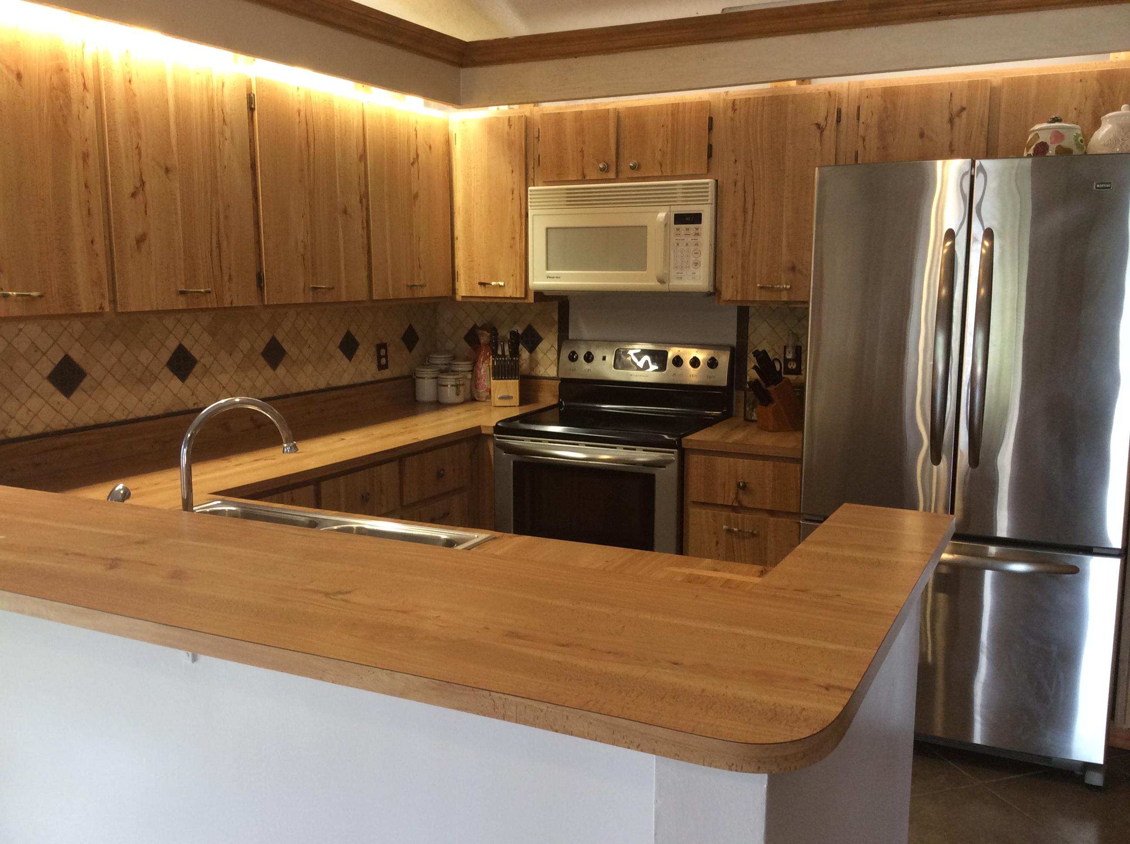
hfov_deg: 56.9
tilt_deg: -10.2
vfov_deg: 44.1
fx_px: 1043
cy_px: 422
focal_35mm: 32
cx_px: 565
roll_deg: +0.9
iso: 80
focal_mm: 3.3
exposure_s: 1/24
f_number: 2.4
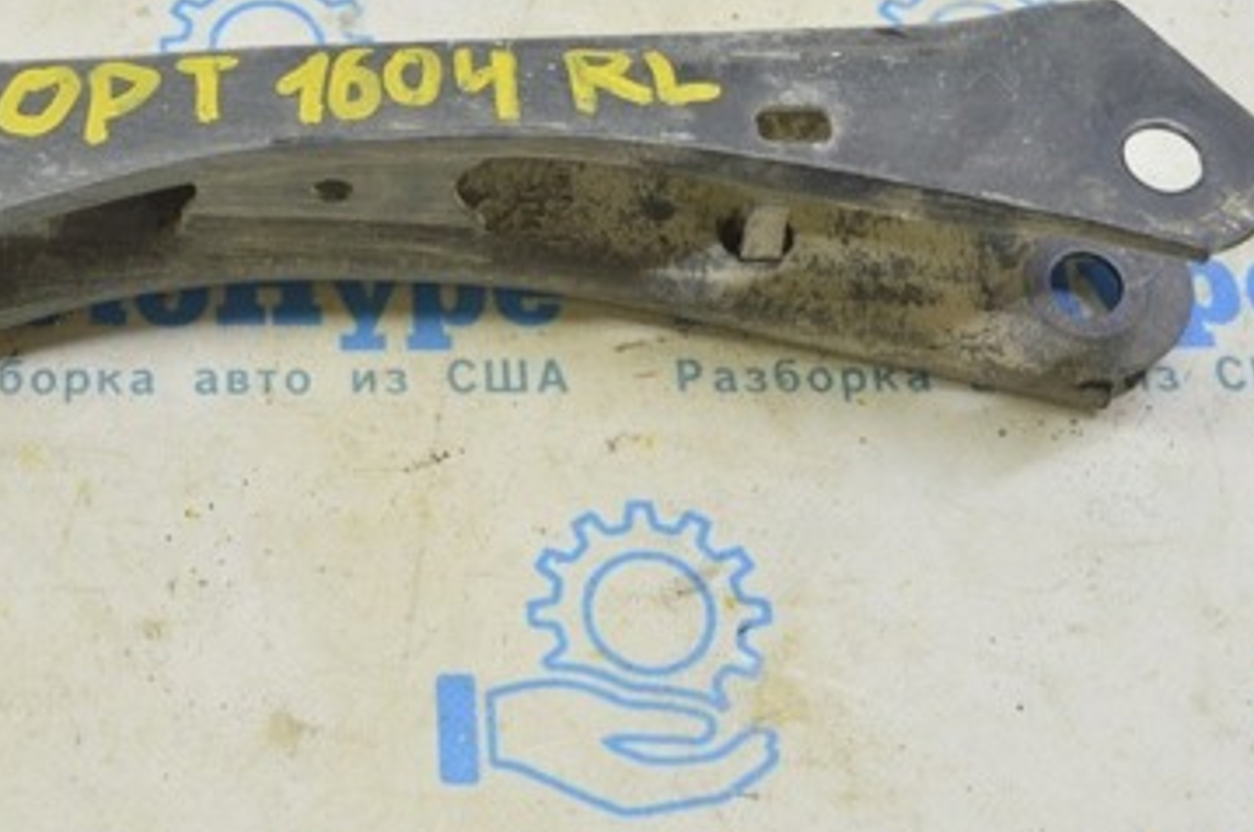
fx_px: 2326
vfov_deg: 20.2
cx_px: 241
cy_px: 285
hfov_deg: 29.5
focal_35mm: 67
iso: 400
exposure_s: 1/20
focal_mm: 25
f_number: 5.6
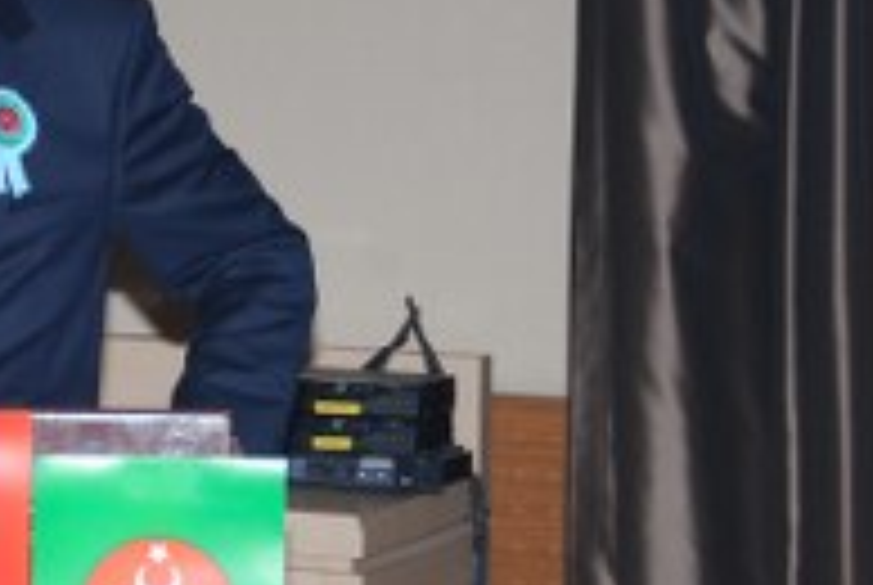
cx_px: 68
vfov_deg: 7.1
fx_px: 4736
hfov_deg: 10.5
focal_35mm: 195
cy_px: 166
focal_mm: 60
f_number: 5
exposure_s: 1/60
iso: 200
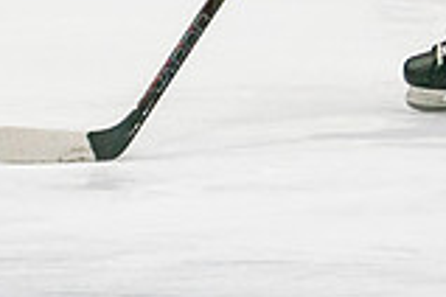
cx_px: 411
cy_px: -65
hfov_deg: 2.1
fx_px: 12066
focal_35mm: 974
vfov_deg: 1.4
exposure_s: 1/640
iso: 640
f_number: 2.8
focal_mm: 102
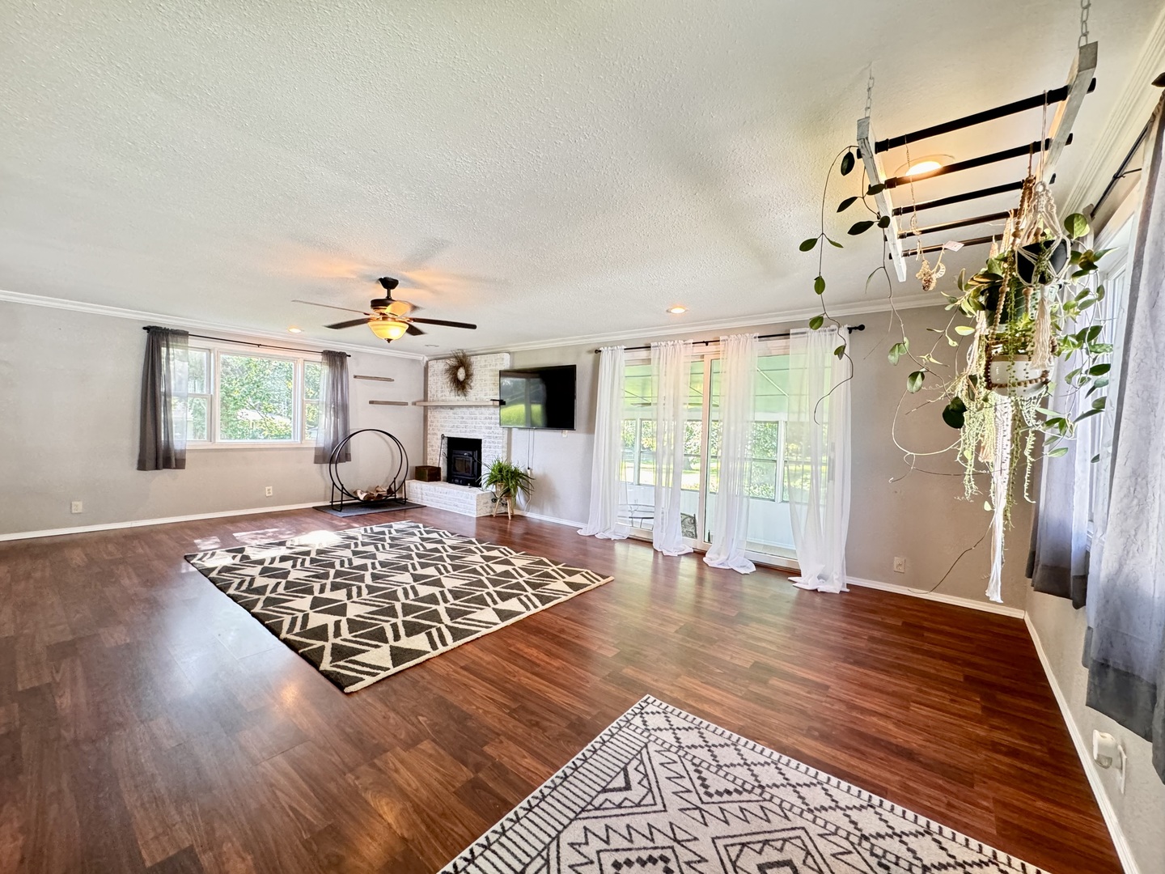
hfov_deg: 102.1
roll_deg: -1.7
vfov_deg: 85.7
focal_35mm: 14
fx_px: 471
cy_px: 437
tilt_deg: -1.4
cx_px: 582
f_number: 2.2
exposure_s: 1/60
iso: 500
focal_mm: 2.22
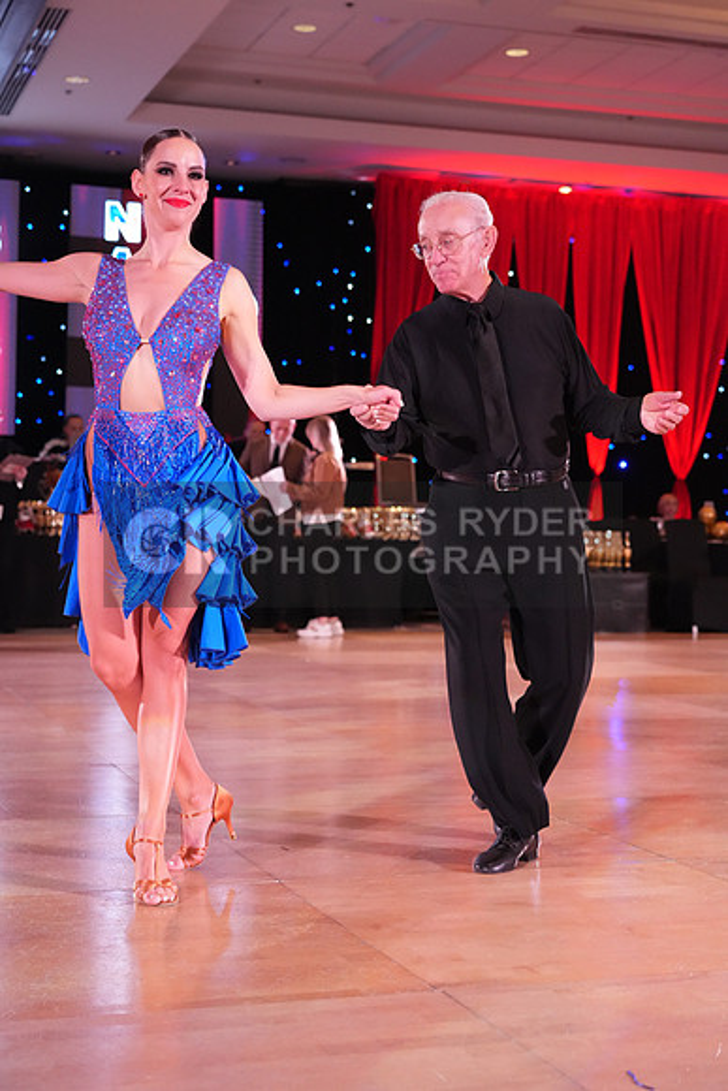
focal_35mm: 56
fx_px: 1698
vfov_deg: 35.6
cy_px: 546
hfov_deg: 24.2
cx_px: 364
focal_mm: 56
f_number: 4
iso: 5000
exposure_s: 1/400
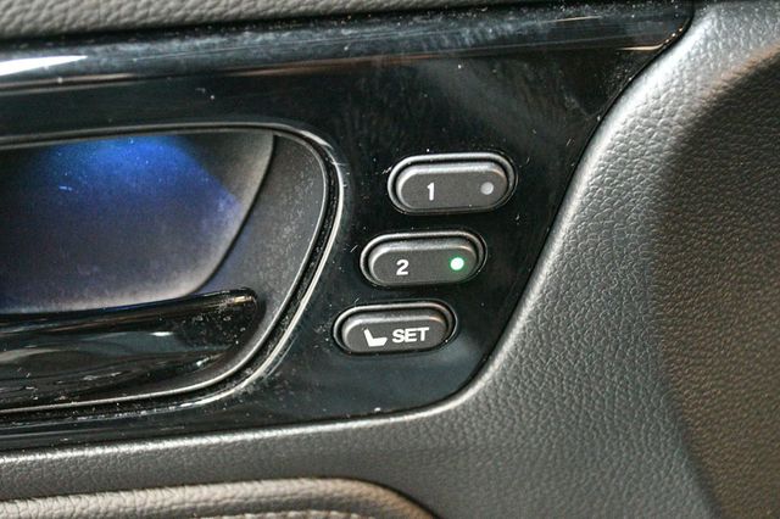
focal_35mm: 54
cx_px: 390
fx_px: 1169
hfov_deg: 36.9
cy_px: 260
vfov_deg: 25.0
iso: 12800
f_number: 5
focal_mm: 36
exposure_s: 1/25
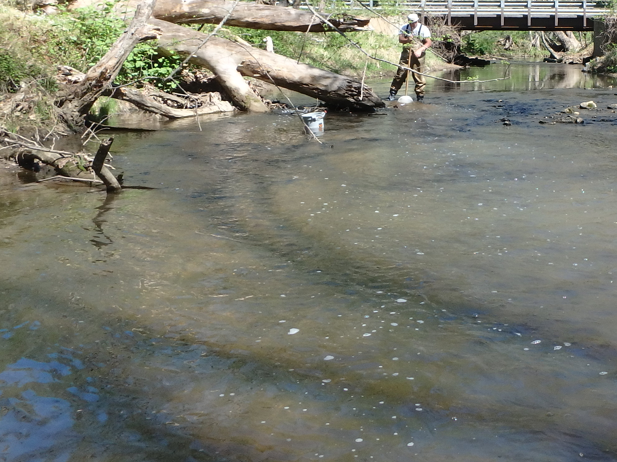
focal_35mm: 49
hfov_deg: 36.1
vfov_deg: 28.7
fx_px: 873
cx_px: 574
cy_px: 65
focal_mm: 3.7
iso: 125
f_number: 3.5
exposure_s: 1/400
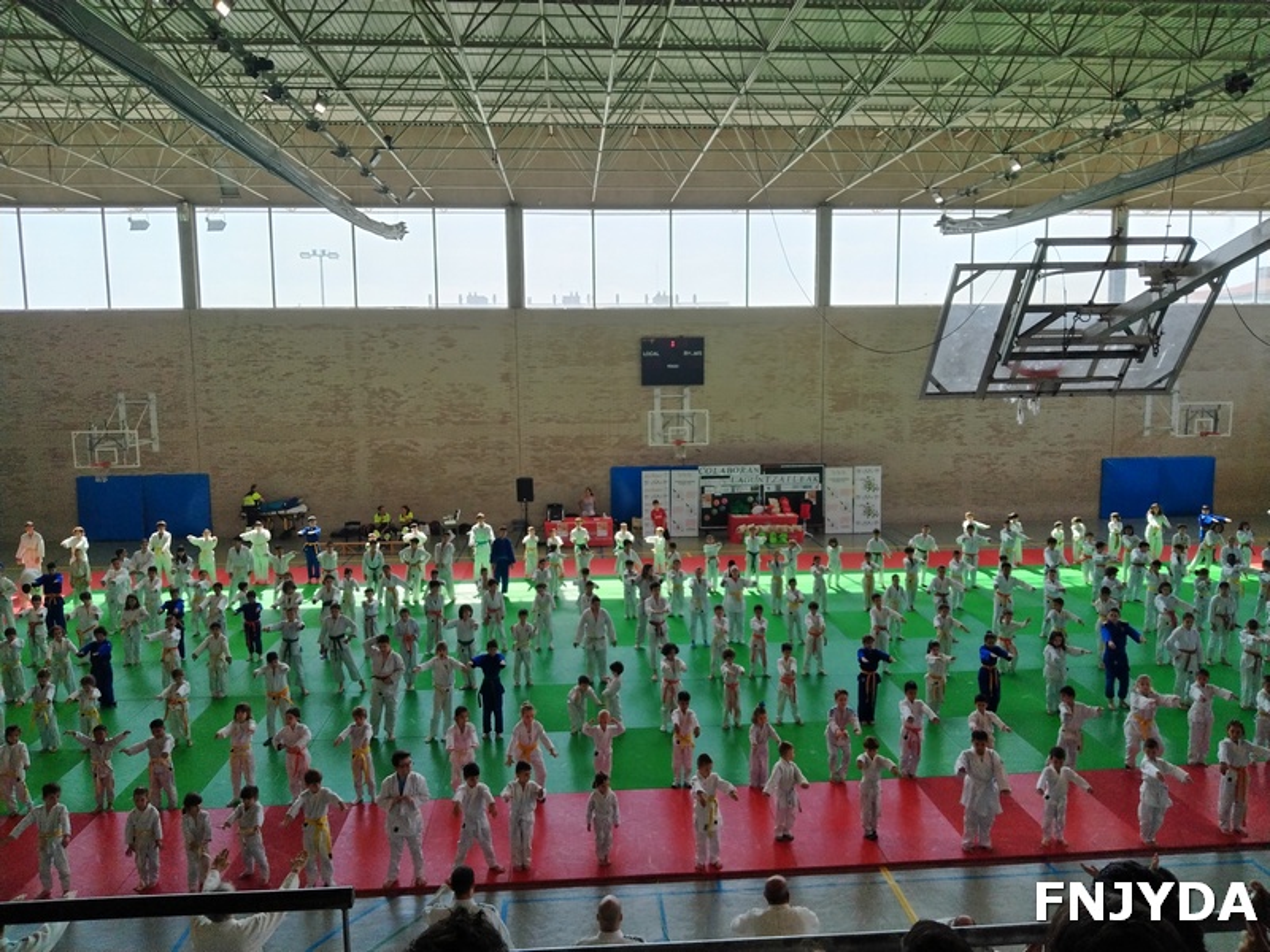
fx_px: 954
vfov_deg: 53.1
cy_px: 476
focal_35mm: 26
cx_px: 635
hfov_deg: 67.3
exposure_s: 1/423
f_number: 1.8
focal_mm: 4.25
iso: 100
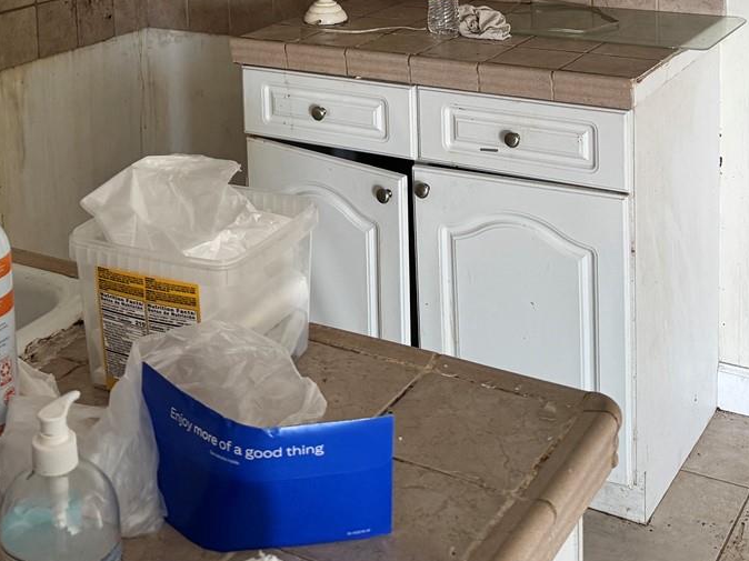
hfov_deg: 33.6
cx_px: 263
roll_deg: +1.2
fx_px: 1233
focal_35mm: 57
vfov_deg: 23.9
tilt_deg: -8.7
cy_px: -71
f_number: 1.78
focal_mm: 6.76
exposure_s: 1/89
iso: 200
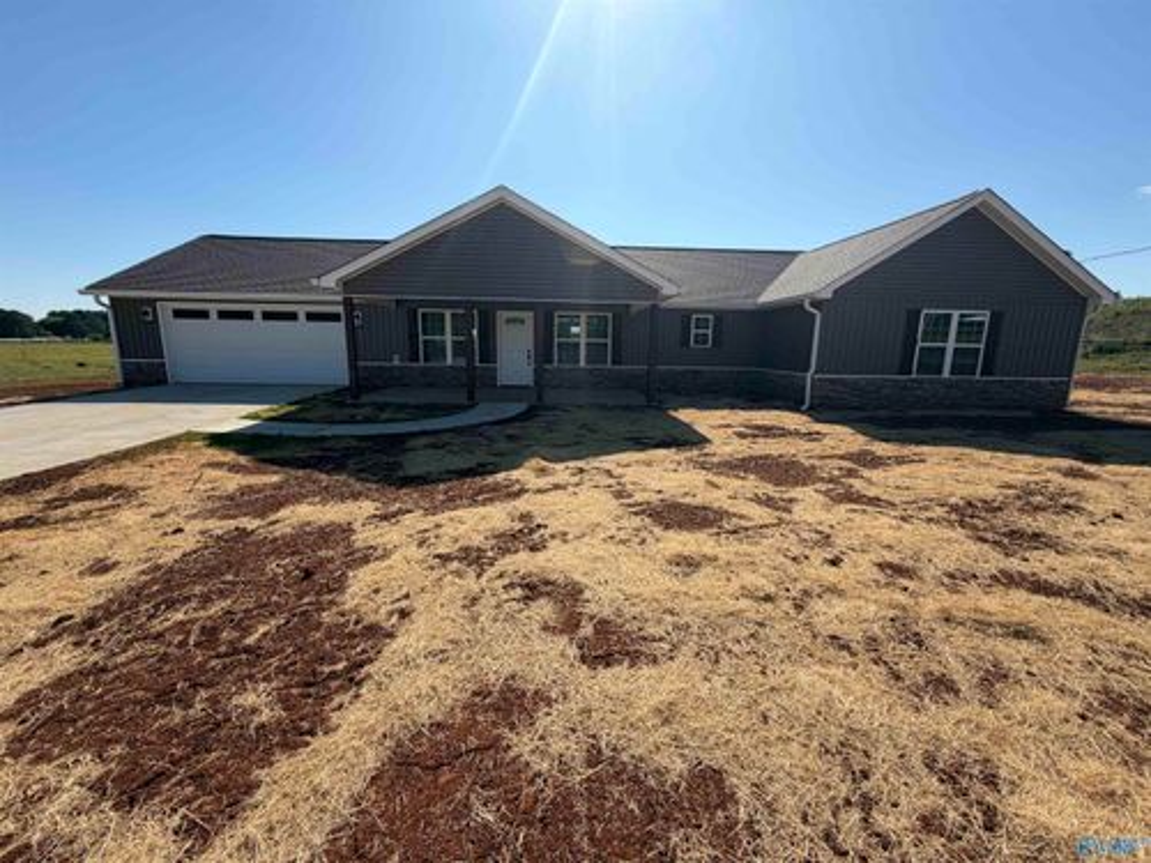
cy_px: 432
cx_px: 576
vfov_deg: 85.7
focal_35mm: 14
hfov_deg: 102.1
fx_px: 466
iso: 20
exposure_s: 1/1087
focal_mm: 2.22
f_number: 2.2
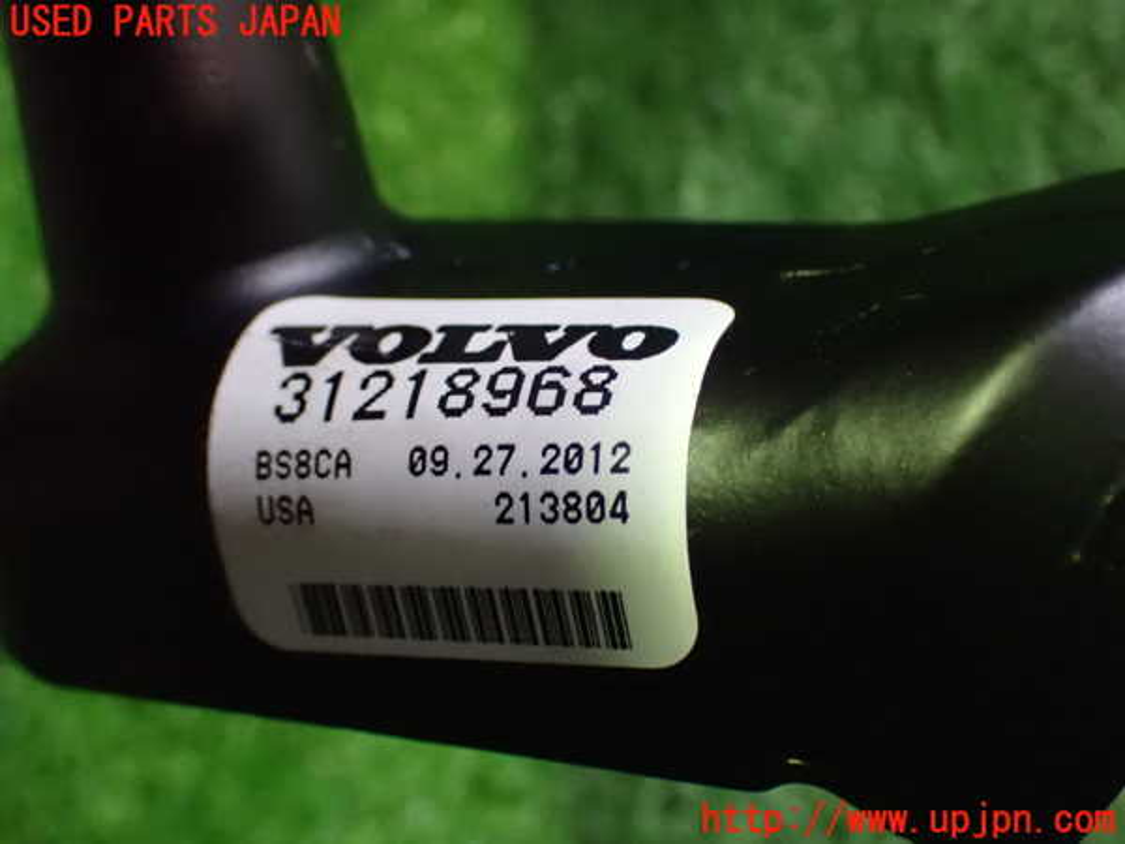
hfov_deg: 35.5
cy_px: 422
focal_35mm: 54
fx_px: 1755
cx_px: 562
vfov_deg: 27.0
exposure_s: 1/40
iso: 1600
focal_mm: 9.65
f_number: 3.3
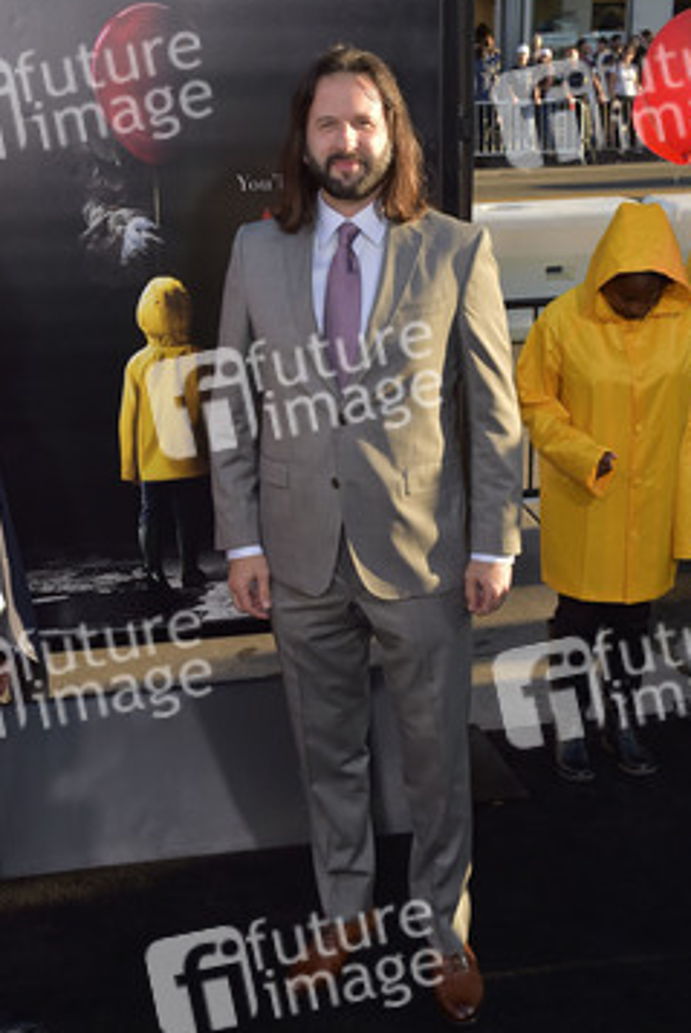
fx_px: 1349
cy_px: 535
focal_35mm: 47
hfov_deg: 28.7
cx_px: 380
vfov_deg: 41.9
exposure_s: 1/320
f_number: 6.3
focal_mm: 42
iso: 500
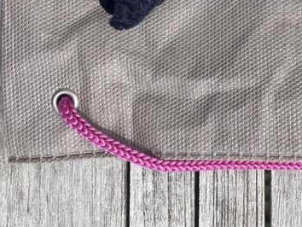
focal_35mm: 47
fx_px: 410
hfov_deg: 39.5
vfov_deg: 29.9
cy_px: 34
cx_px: 221
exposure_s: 1/3731
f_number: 1.6
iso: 32
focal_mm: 4.2
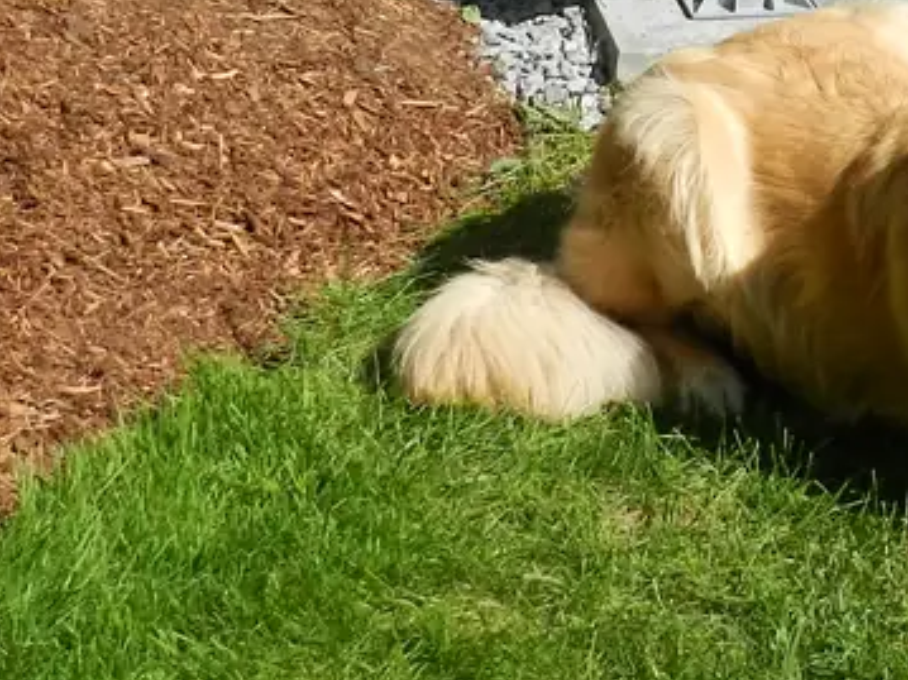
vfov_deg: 11.3
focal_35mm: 127
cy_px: -225
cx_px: 713
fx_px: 3330
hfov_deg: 15.4
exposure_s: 1/800
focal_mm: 6.7
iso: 160
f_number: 4
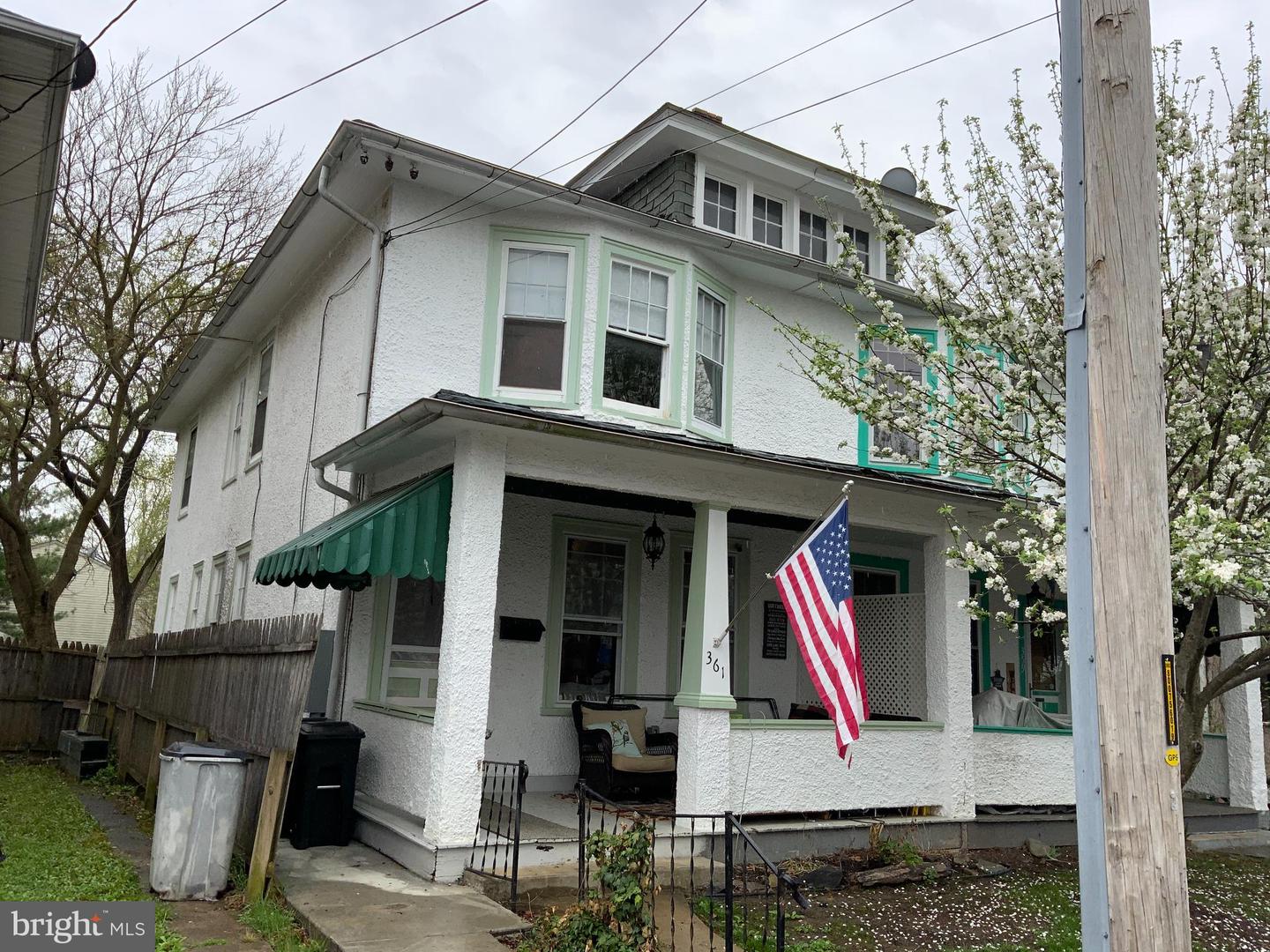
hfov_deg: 61.7
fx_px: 1064
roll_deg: -2.8
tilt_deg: +11.5
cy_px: 476
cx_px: 635
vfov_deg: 48.2
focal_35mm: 29
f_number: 1.8
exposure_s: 1/551
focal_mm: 3
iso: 16
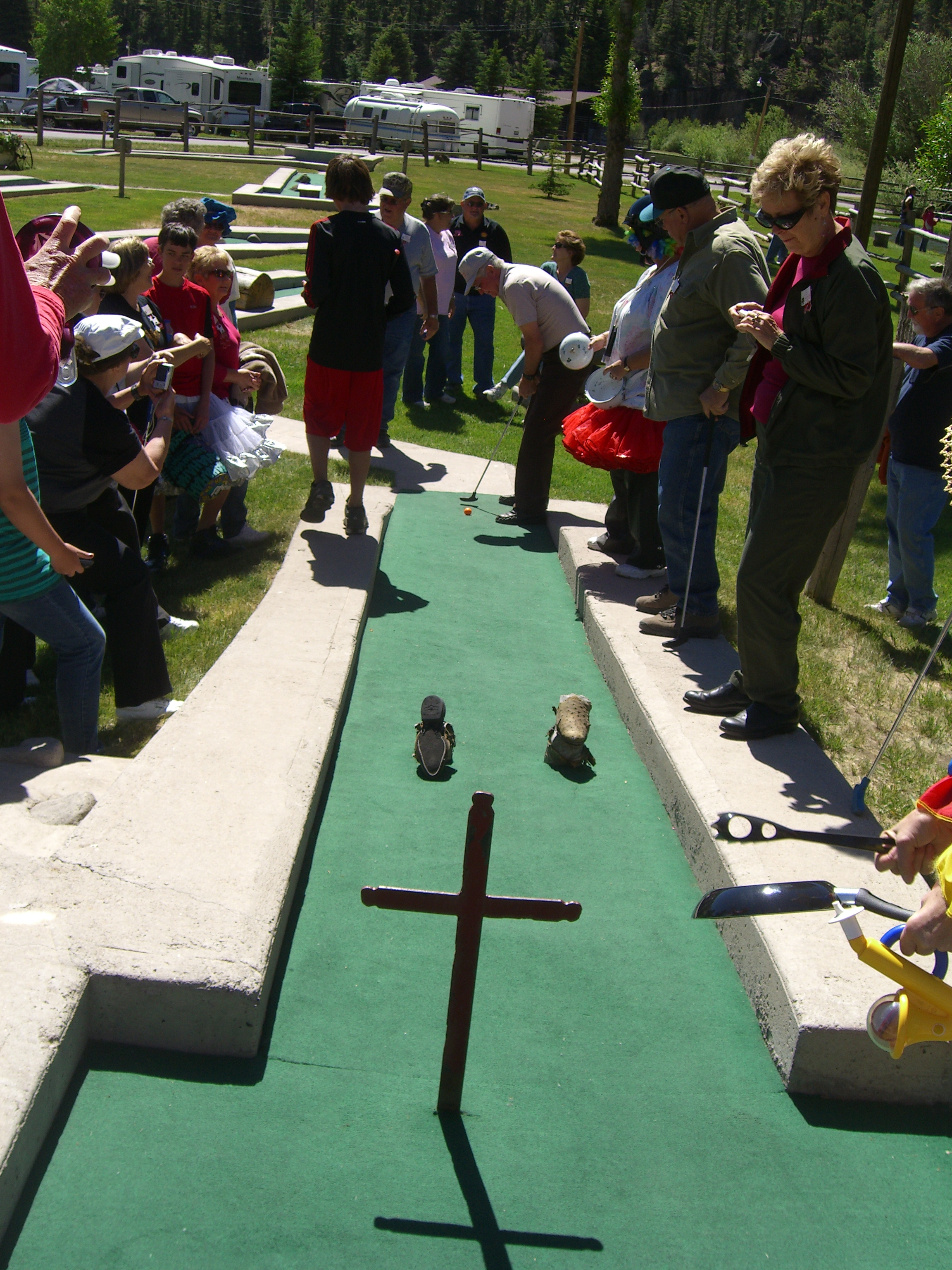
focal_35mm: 38
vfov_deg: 49.0
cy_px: 635
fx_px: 1393
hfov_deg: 37.7
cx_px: 476
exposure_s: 1/500
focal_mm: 7.9
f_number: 4
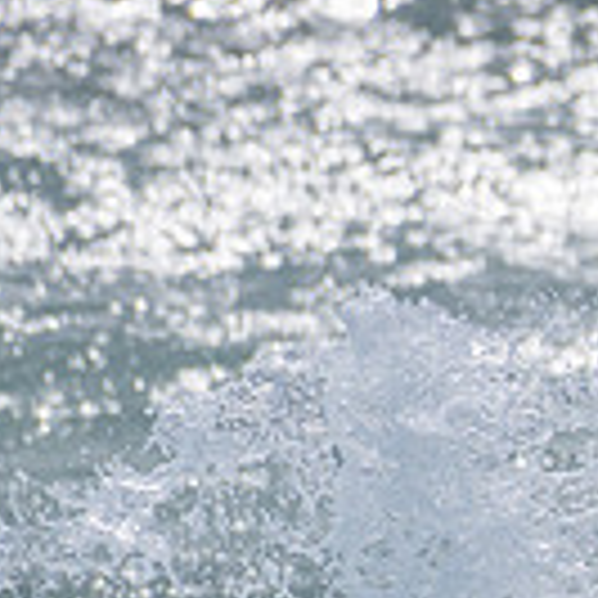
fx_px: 44366
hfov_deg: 0.8
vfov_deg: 0.8
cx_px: 1239
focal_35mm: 2270
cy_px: 796
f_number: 6.3
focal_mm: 500
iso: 64
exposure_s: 1/2000
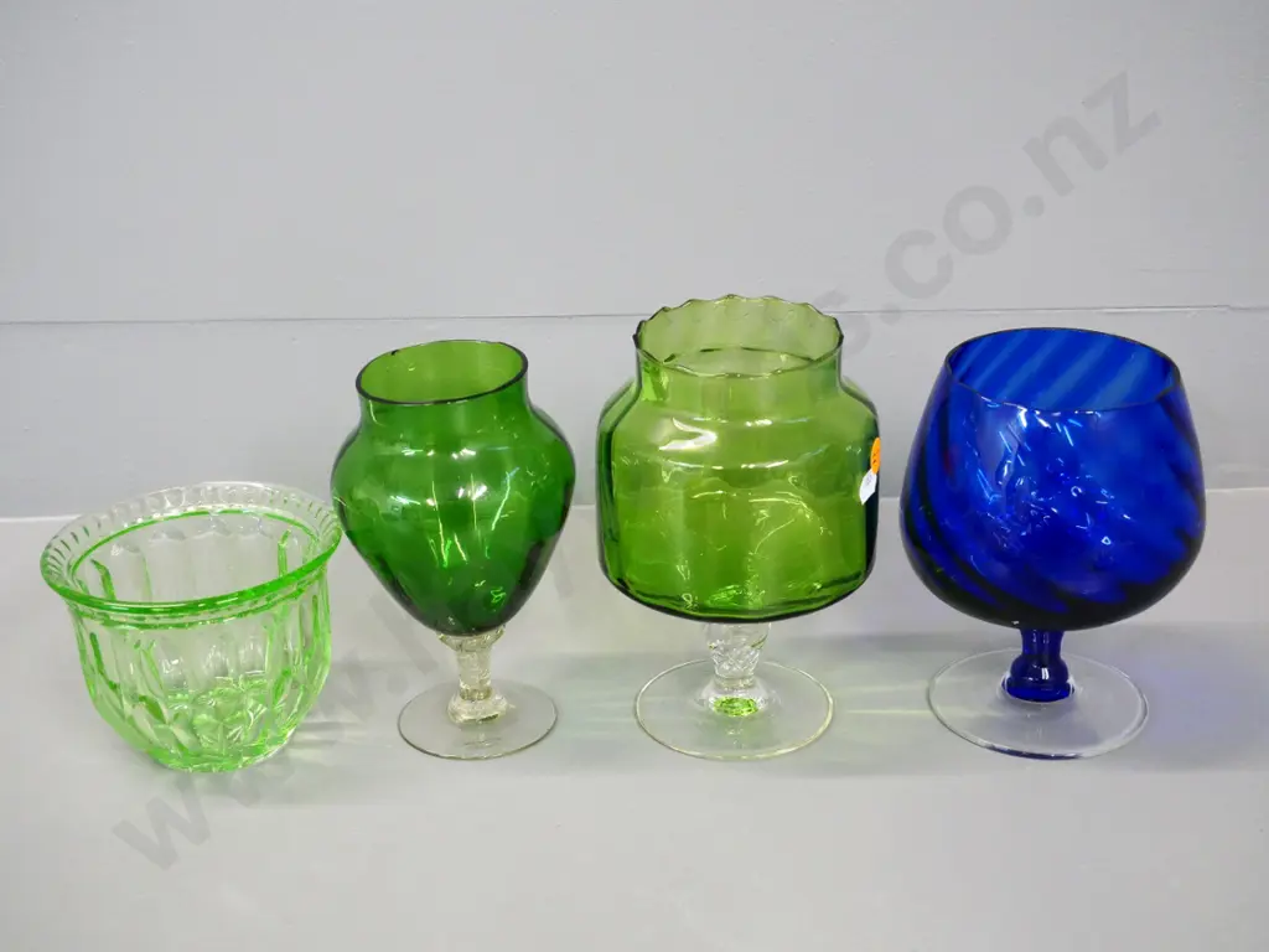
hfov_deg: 38.2
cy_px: 476
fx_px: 1833
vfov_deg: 29.1
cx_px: 634
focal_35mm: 50
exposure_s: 1/60
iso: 3200
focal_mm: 25
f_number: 5.6
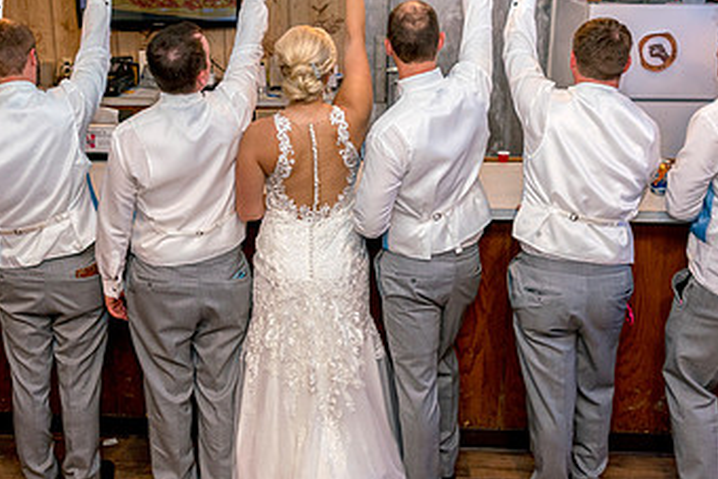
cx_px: 319
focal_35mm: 41
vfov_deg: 32.6
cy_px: 197
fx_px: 818
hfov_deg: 47.3
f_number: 3.2
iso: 500
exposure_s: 1/125
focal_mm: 24
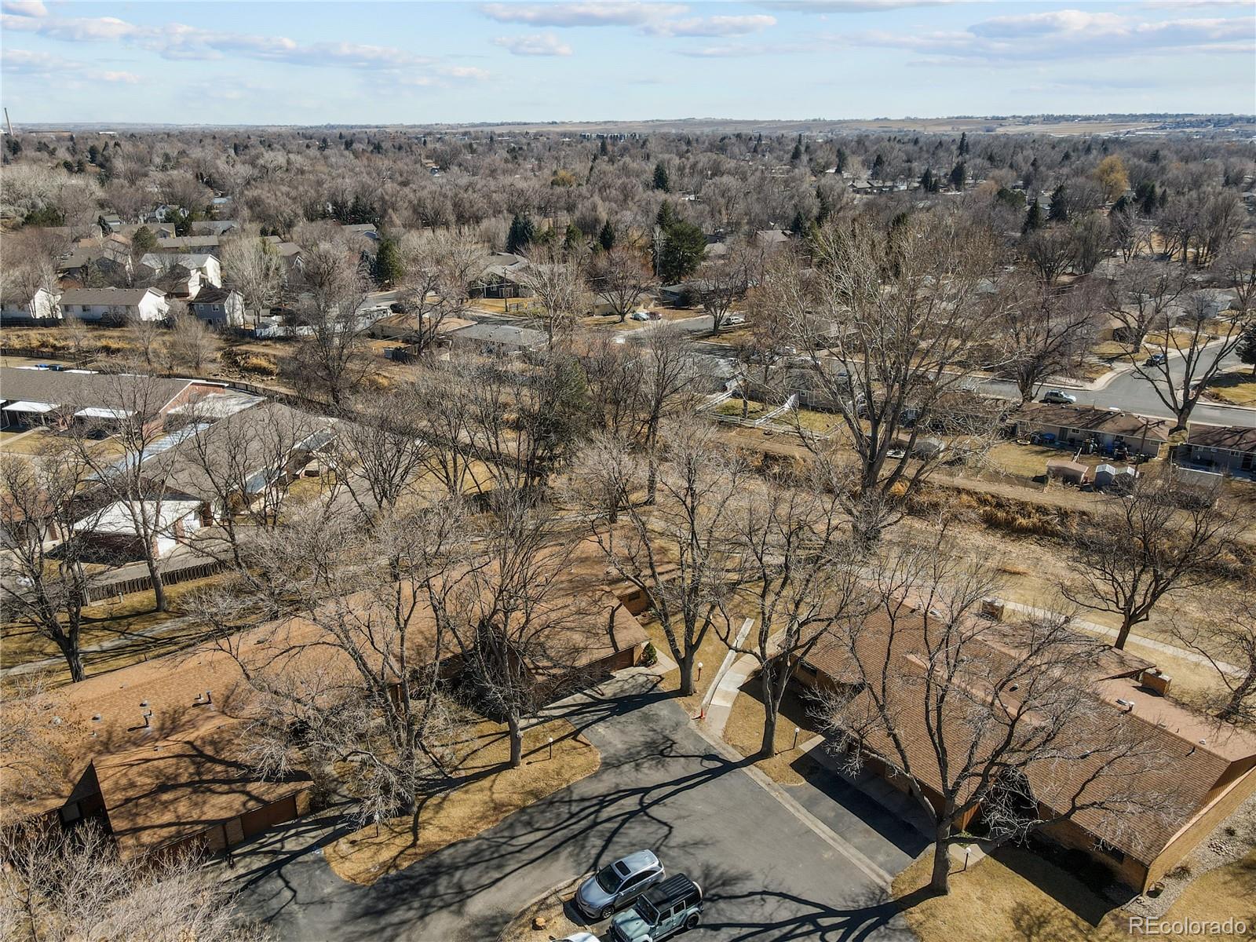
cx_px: 628
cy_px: 471
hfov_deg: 71.6
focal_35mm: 24
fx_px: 871
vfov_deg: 56.8
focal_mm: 4.5
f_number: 2.8
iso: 100
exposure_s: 1/320
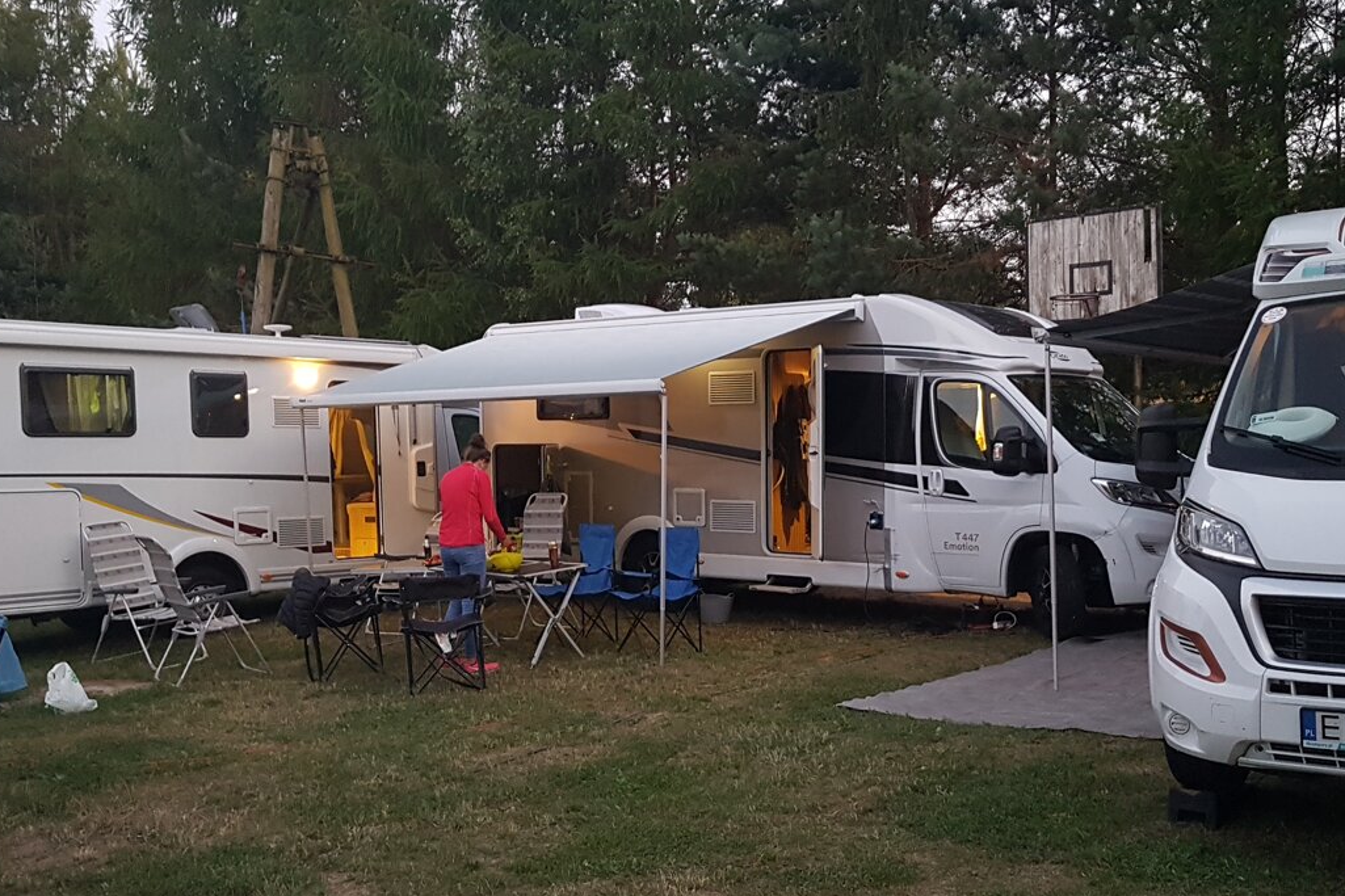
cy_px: 496
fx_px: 1419
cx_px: 758
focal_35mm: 38
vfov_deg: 35.0
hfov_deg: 50.6
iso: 250
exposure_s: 1/10
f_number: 1.7
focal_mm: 4.2
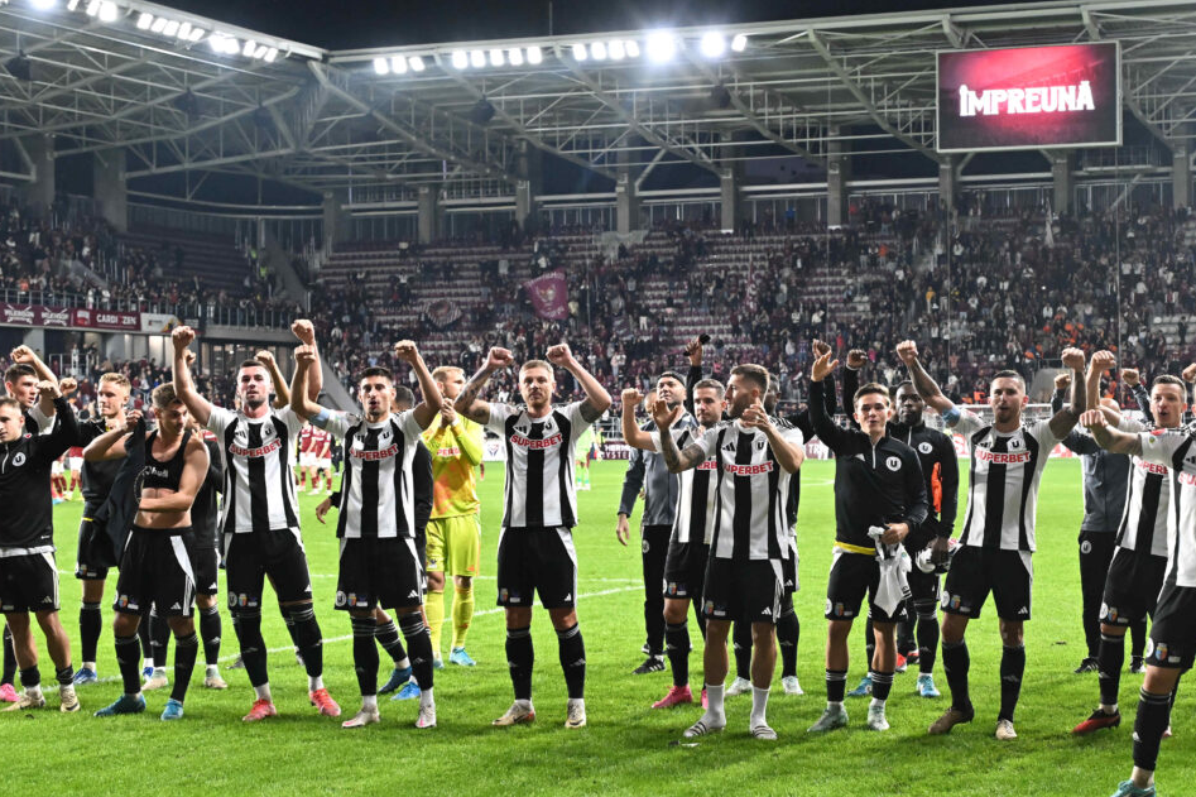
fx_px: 2259
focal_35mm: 68
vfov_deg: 20.0
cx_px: 786
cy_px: 426
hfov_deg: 29.5
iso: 4000
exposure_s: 1/800
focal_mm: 46
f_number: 4.5
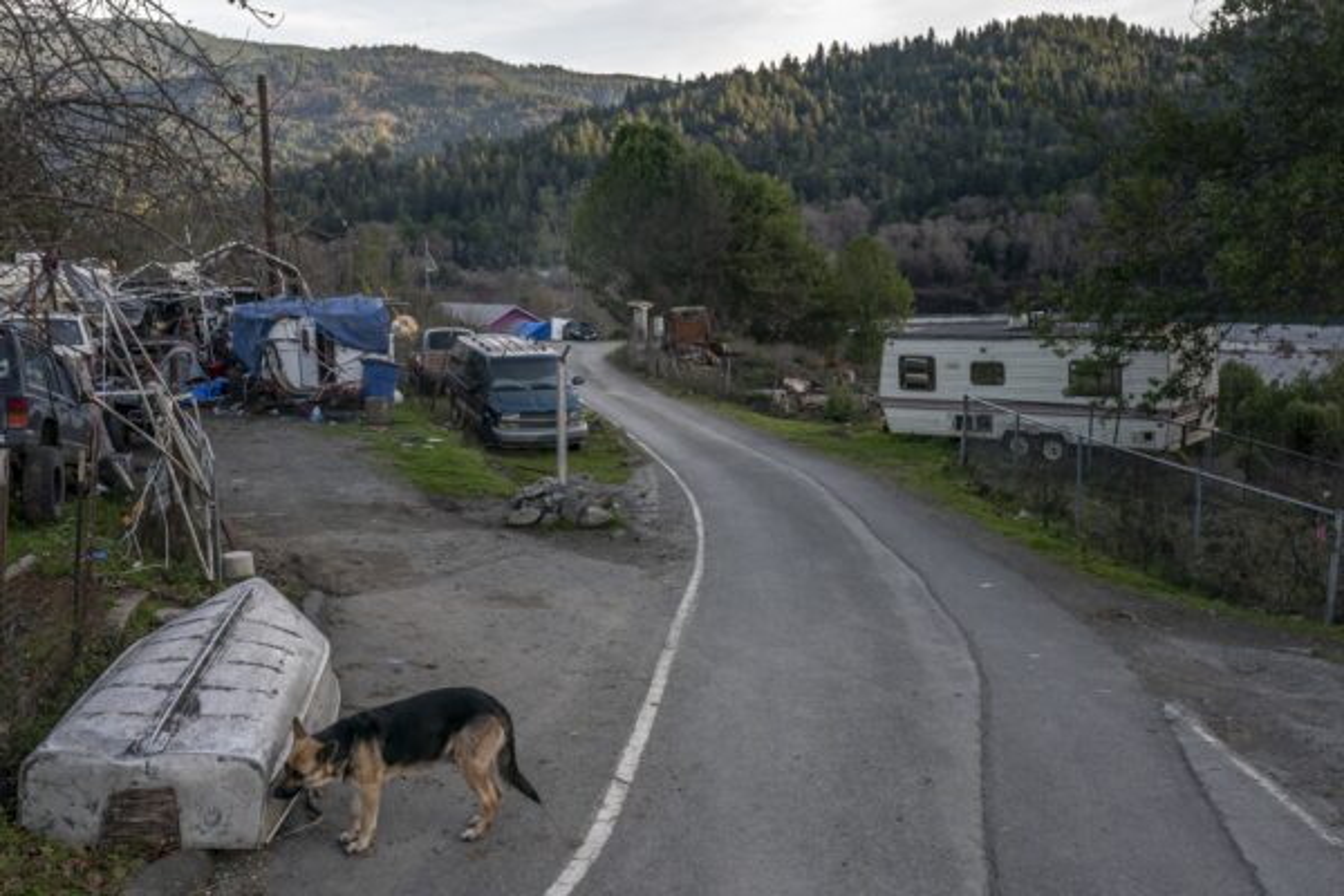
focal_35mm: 35
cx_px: 672
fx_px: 1307
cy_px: 448
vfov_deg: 37.9
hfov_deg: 54.4
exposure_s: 1/20
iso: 160
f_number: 11
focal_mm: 35
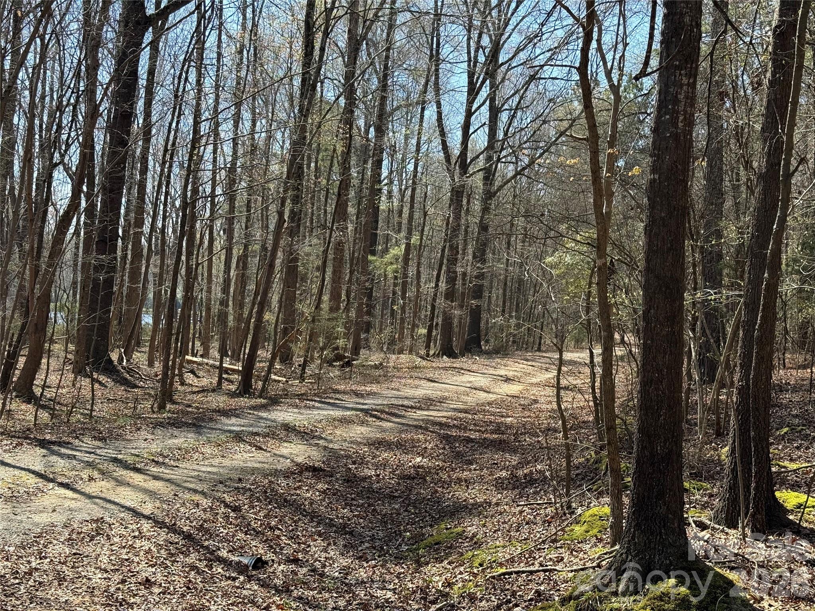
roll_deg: -3.3
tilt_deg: +0.9
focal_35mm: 48
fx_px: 1130
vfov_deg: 30.3
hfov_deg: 39.7
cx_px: 408
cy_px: 306
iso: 80
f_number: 1.78
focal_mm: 6.76
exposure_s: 1/1575
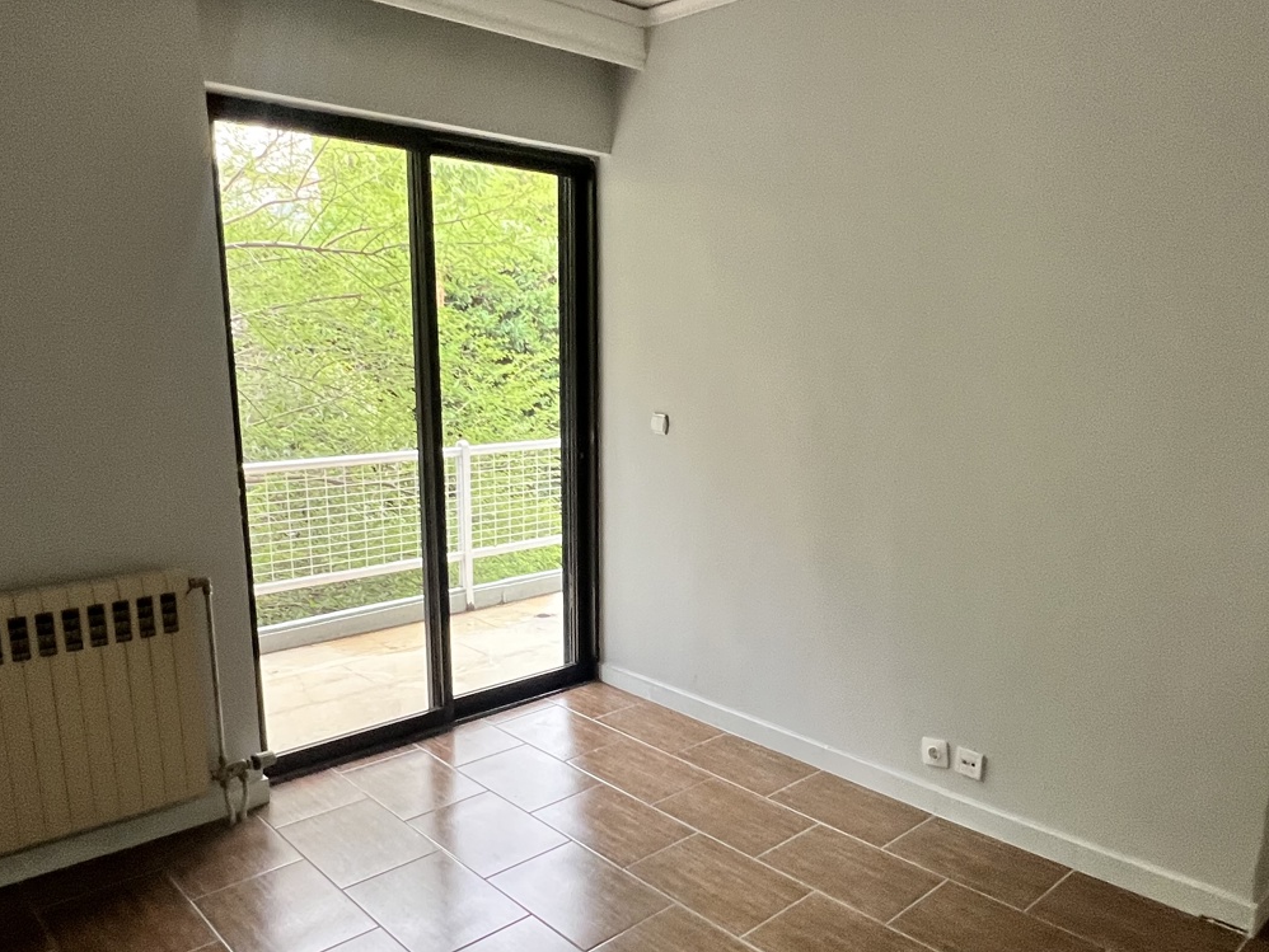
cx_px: 669
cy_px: 547
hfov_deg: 69.3
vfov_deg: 54.7
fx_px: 917
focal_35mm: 25
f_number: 1.8
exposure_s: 1/99
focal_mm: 1.57
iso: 200
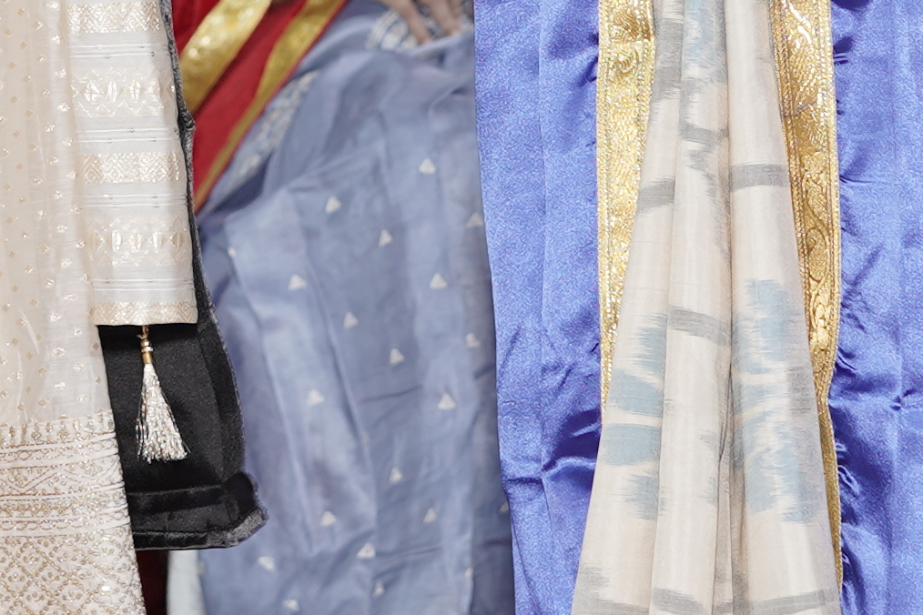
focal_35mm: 207
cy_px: -300
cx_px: 361
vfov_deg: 6.6
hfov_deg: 9.9
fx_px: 5307
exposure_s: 1/50
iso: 125
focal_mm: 35
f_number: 2.2
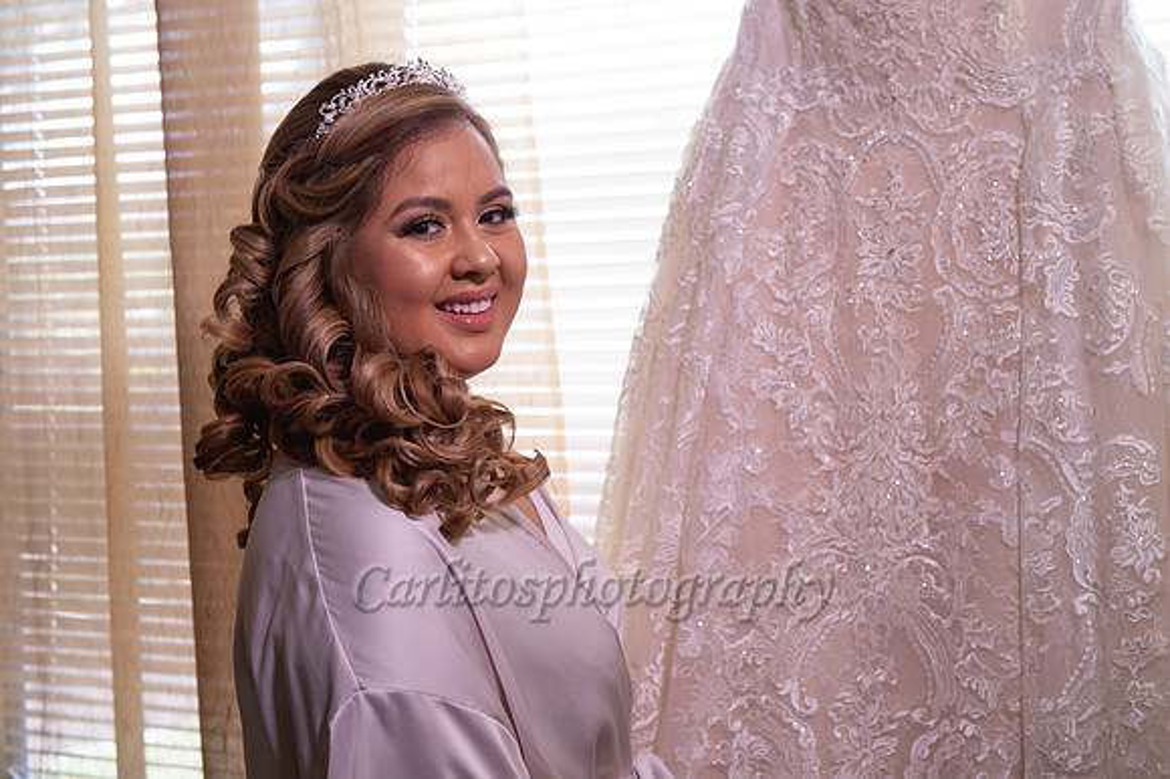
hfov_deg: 32.4
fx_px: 2014
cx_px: 585
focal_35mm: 62
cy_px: 390
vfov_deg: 21.9
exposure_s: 1/60
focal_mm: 62
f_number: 4.5
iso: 400
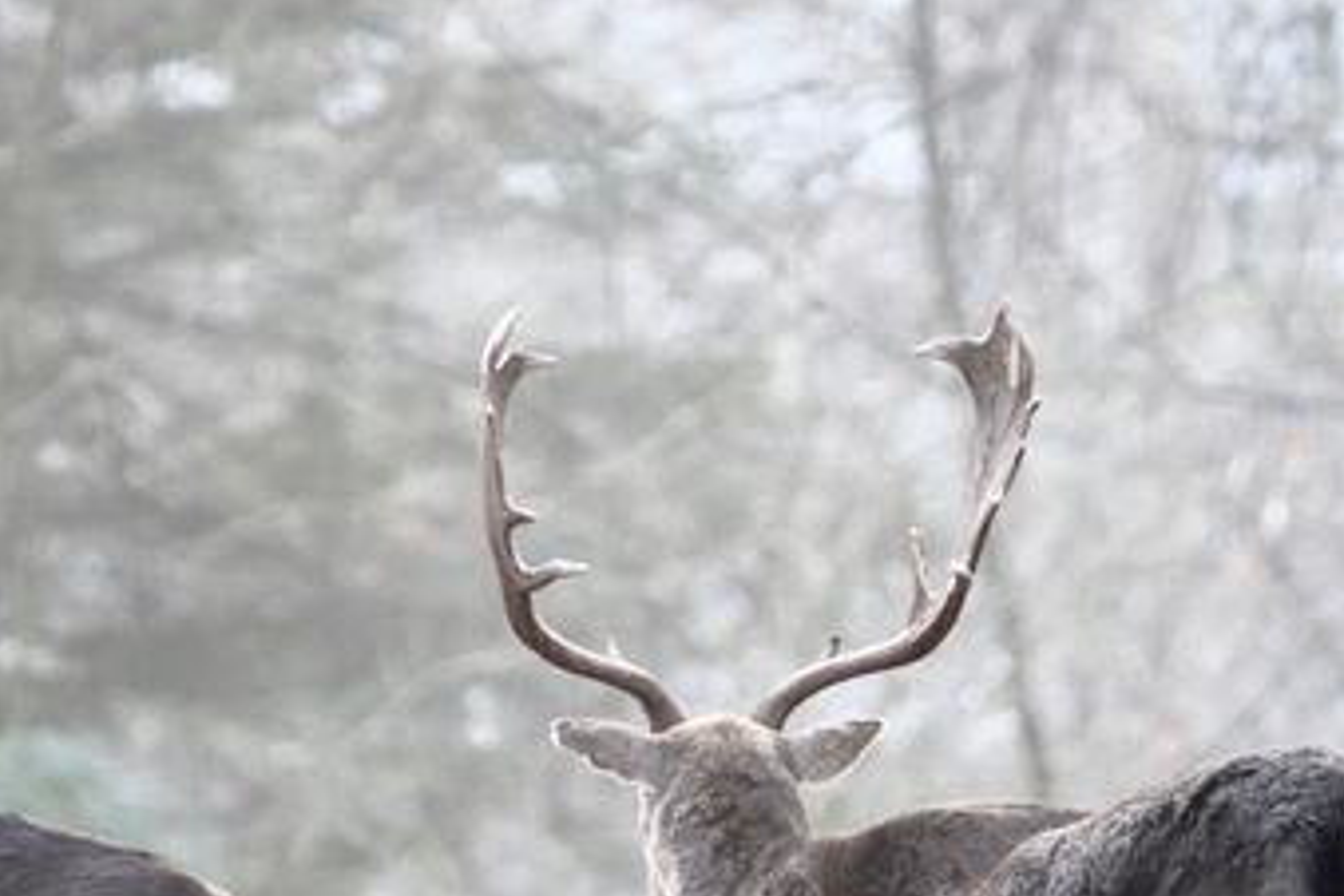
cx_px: 672
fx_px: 35539
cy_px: 714
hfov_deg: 2.2
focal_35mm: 952
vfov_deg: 1.4
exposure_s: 1/120
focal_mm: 420
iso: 1600
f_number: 8
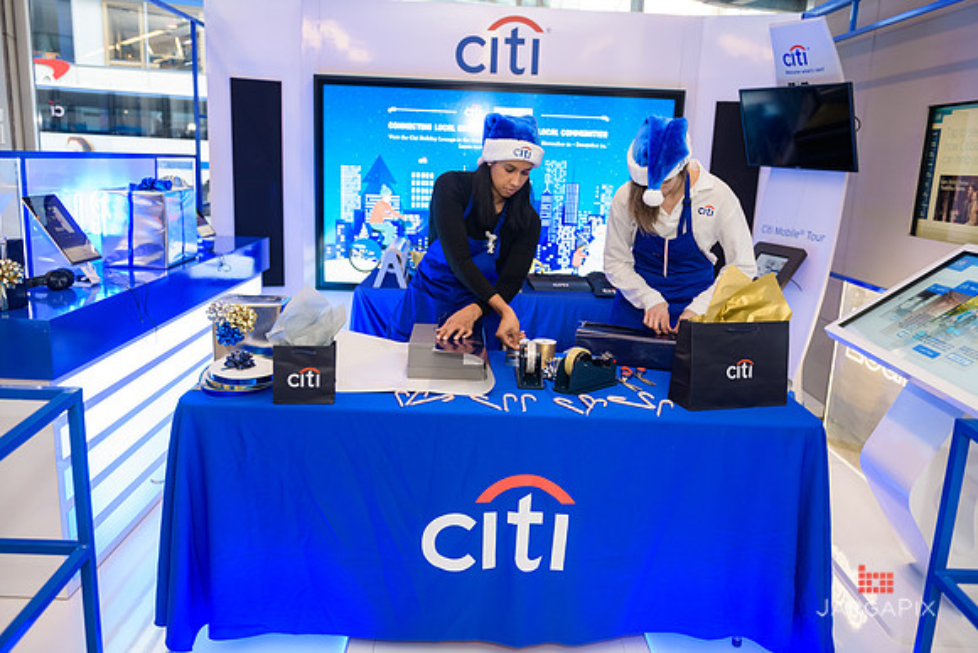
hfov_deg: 65.5
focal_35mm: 28
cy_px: 326
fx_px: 761
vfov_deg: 46.4
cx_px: 489
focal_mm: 28
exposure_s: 1/125
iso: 800
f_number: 3.2
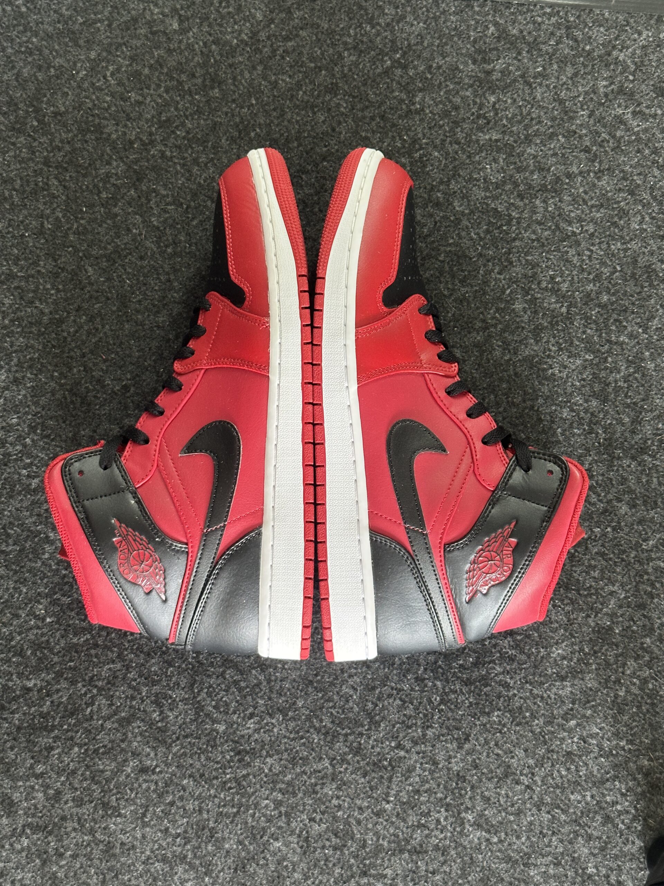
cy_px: 443
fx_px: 1228
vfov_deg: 39.7
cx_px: 332
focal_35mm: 48
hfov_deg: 30.3
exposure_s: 1/50
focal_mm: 6.86
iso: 250
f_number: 1.78
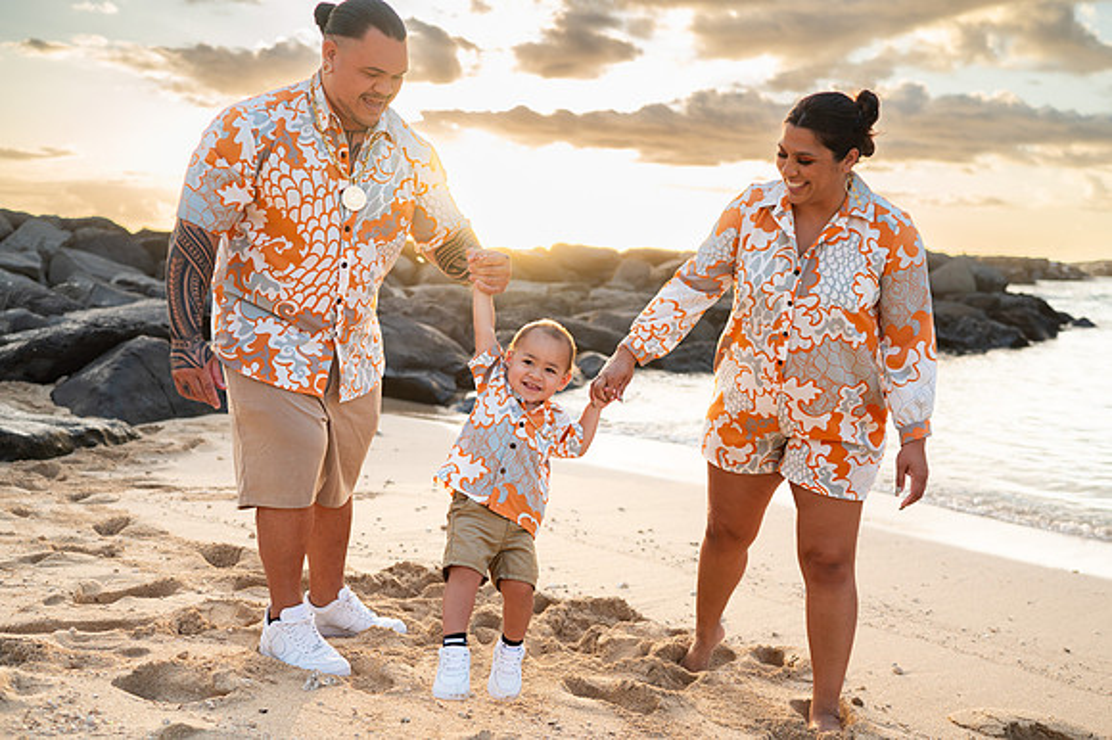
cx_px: 574
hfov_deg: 52.8
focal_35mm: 36
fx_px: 1119
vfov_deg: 36.6
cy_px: 378
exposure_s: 1/160
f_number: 2.8
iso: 100
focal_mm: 35
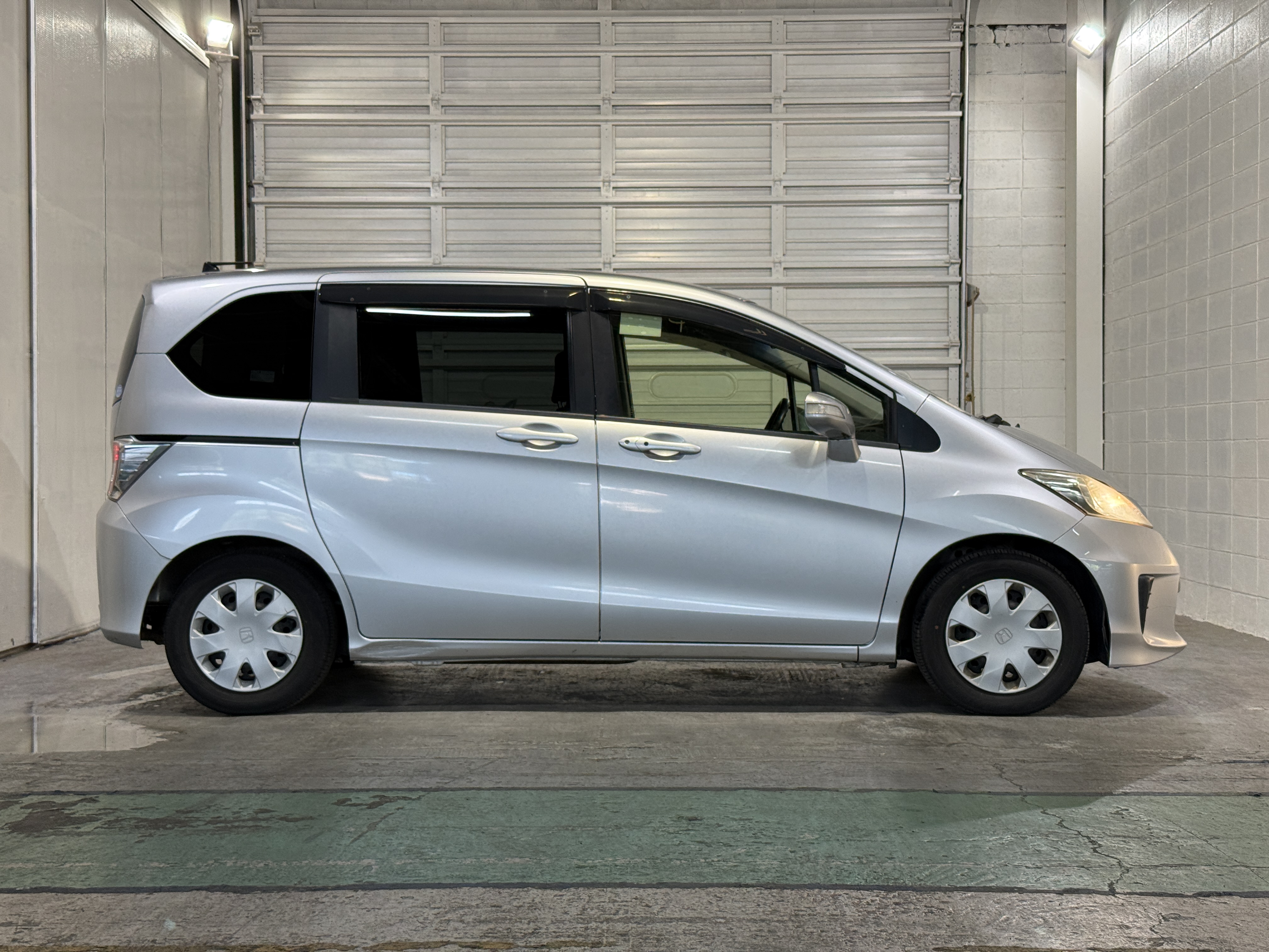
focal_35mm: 48
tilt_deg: -0.3
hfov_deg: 39.7
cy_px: 476
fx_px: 1760
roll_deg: -0.5
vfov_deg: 30.3
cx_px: 634
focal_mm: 6.76
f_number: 1.78
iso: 64
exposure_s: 1/60
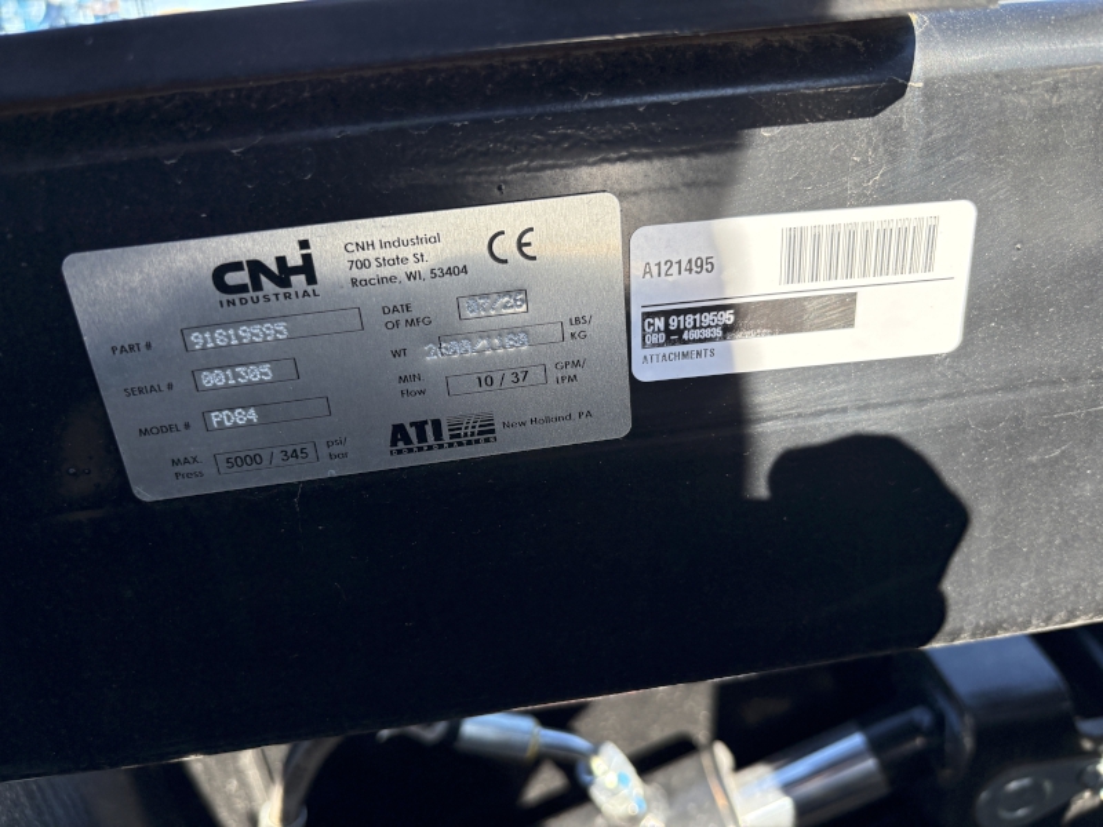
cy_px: 414
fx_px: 828
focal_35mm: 26
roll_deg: +5.5
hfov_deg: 67.3
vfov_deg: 53.1
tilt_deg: -23.2
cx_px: 552
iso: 50
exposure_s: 1/961
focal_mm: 5.96
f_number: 1.6
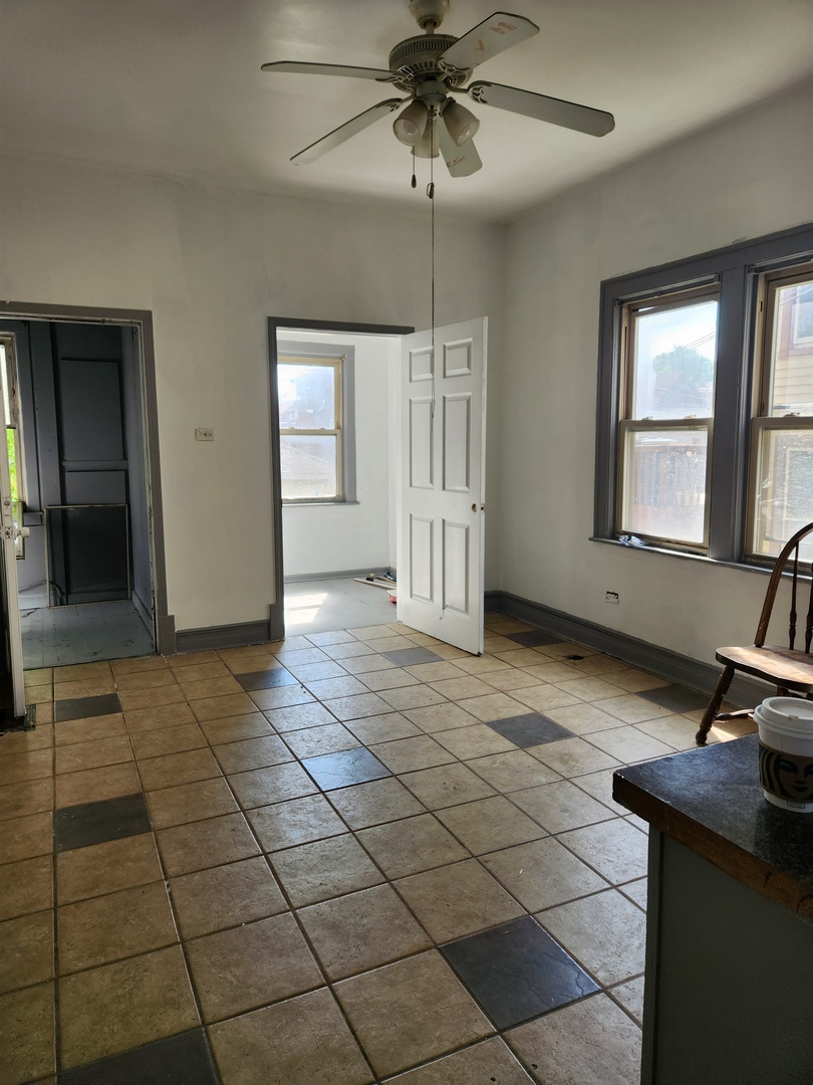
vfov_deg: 73.9
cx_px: 406
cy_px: 542
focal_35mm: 23
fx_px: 720
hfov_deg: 58.9
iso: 40
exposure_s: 1/180
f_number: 1.8
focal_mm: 5.4
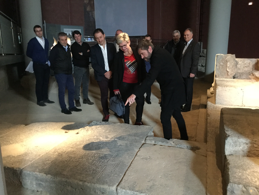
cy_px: 98
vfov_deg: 45.4
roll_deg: -1.0
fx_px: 232
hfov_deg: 58.4
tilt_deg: -13.9
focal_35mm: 31
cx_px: 130
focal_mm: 3.3
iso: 500
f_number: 2.4
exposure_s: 1/17
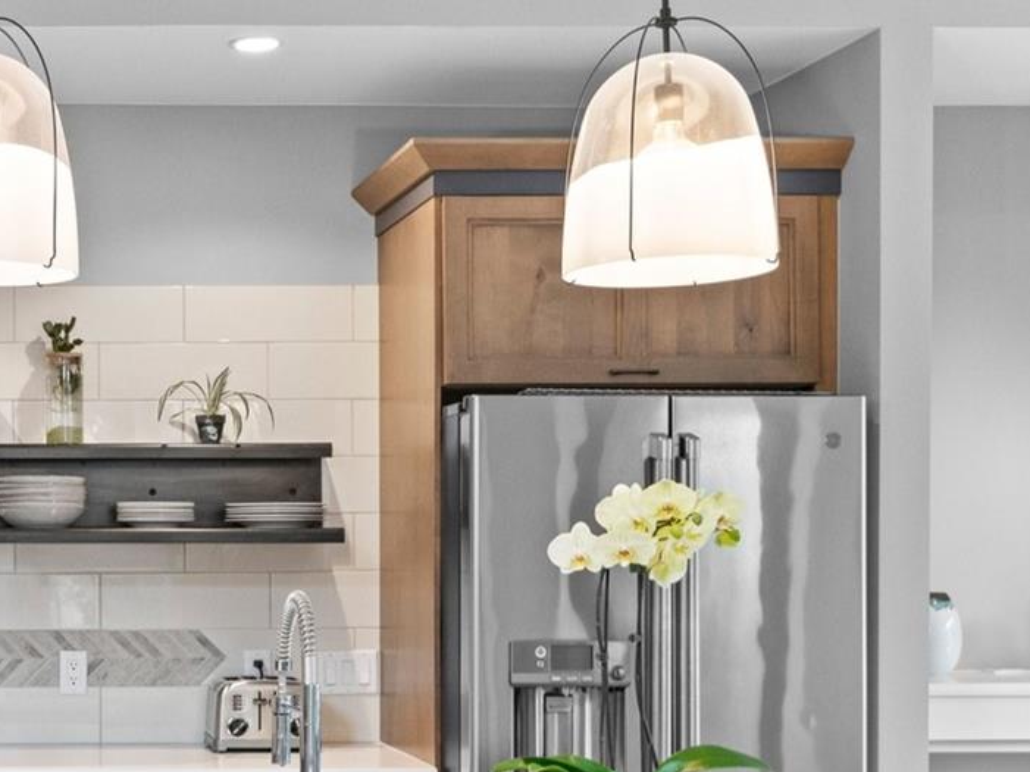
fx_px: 2022
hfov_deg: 27.0
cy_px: 570
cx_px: -6
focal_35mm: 68
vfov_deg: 21.4
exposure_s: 1/25
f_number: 7.1
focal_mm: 31
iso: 2500
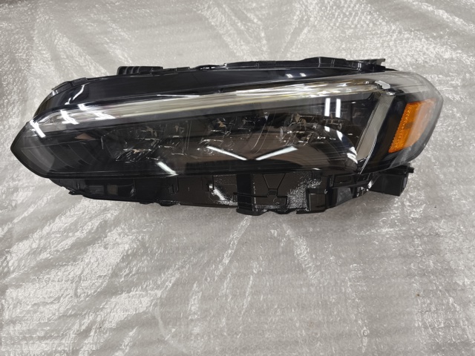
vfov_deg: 58.9
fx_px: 316
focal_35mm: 23
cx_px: 238
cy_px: 178
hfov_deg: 73.9
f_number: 1.7
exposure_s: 1/100
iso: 200
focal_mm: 5.35
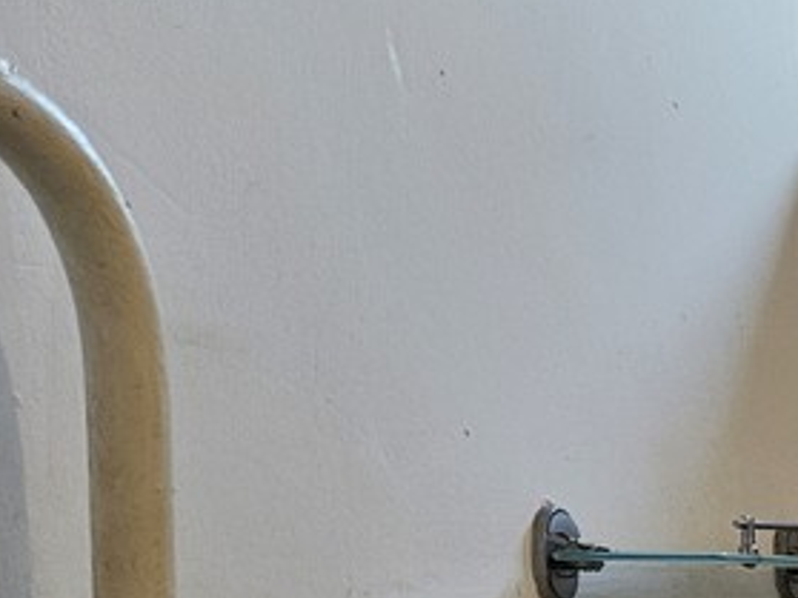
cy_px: 950
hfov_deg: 15.2
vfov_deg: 13.8
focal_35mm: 99
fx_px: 2281
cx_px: 1690
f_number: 1.8
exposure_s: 1/100
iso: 125
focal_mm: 5.4
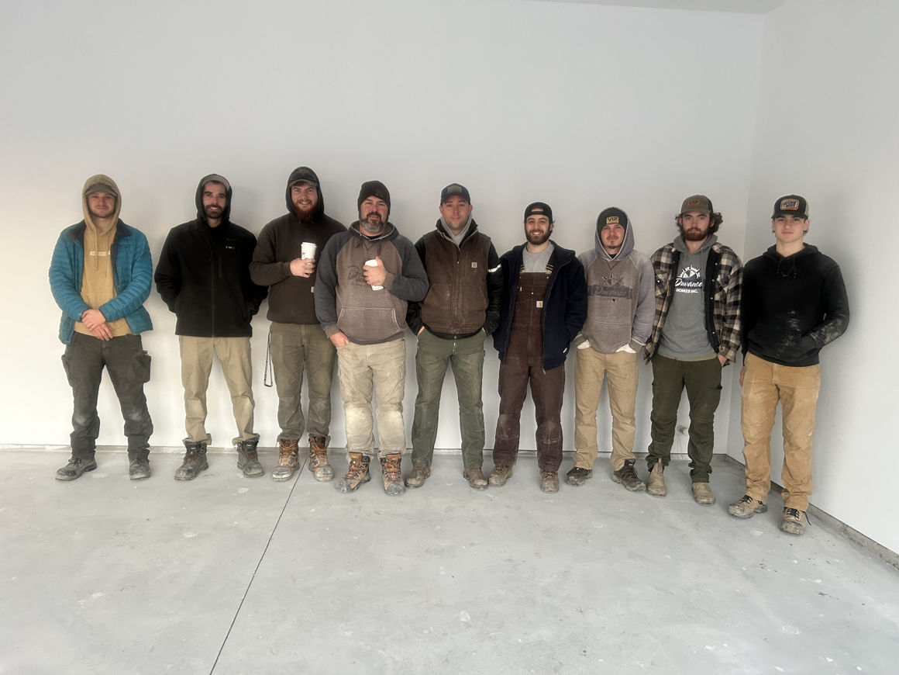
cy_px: 338
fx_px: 675
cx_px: 450
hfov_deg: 67.3
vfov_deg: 53.1
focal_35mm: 26
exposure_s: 1/60
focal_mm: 5.7
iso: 250
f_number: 1.5
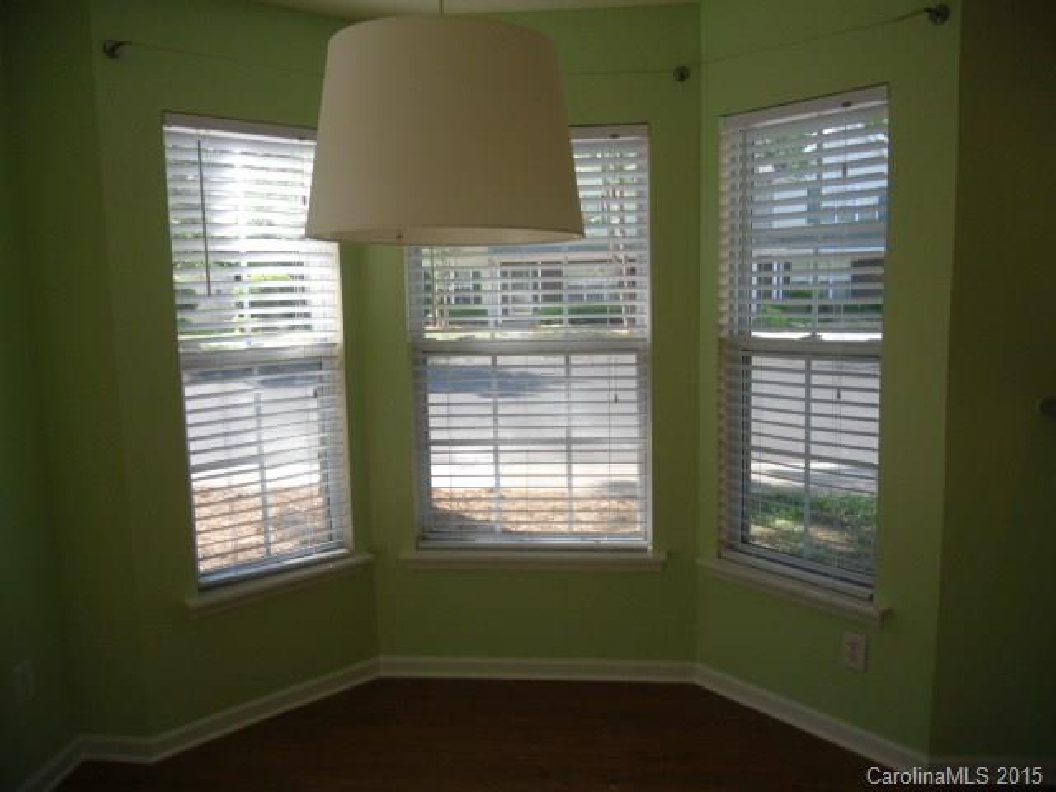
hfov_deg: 65.3
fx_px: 824
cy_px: 396
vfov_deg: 51.4
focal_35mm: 27
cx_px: 528
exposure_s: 1/125
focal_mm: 4.9
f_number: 3.2
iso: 100
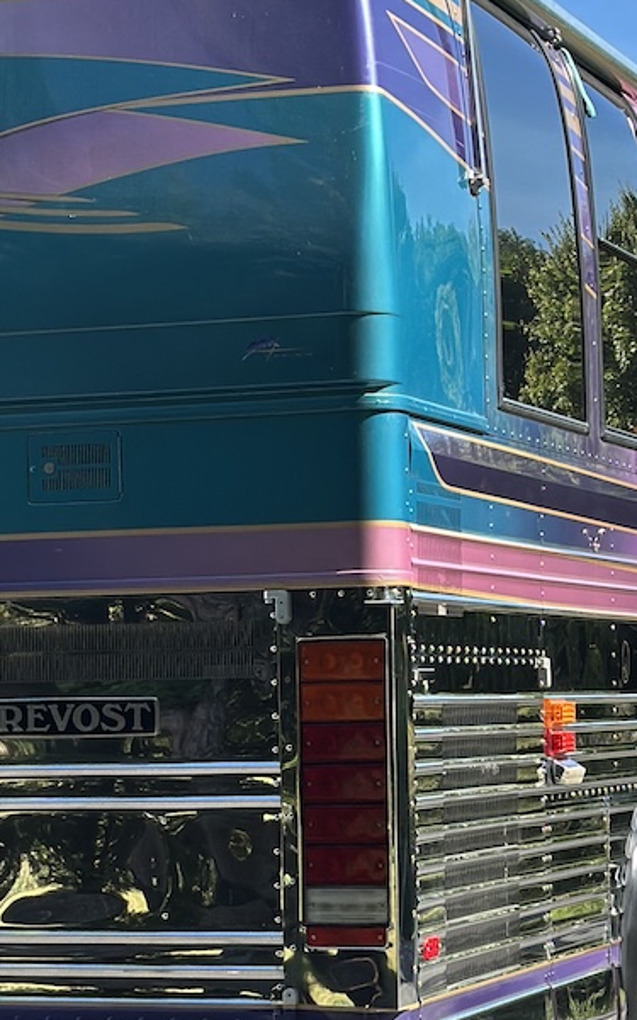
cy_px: 774
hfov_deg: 11.6
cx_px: 224
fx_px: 3139
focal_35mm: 113
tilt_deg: -0.3
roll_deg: +4.4
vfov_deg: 18.3
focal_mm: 6.86
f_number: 1.78
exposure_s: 1/1497
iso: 80
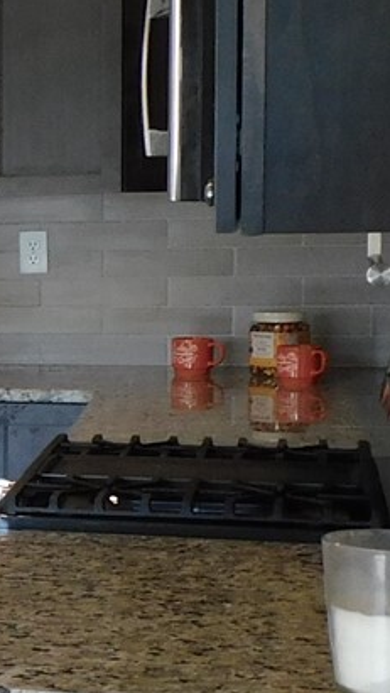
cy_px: 358
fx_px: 1873
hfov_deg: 9.3
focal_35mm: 102
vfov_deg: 20.9
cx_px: -792
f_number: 3.3
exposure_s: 1/30
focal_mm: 4.3
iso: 180
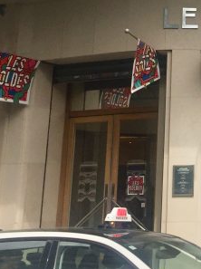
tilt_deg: +17.9
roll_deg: -0.7
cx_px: 246
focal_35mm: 88
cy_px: -28
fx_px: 683
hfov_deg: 16.0
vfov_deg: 21.2
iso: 32
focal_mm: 4.15
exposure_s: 1/1721
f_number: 2.2
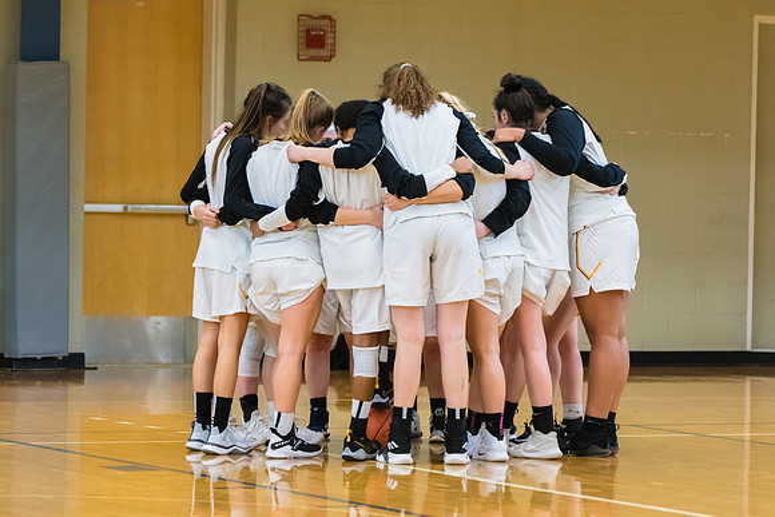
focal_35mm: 197
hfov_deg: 10.4
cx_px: 388
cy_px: 258
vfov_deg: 7.0
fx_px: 4249
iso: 3200
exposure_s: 1/400
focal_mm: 122
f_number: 3.5
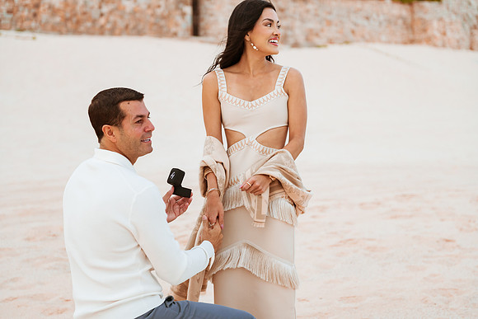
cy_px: 160
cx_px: 239
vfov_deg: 19.5
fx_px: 930
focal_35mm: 70
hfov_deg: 28.8
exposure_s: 1/4000
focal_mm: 70
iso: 250
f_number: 2.8
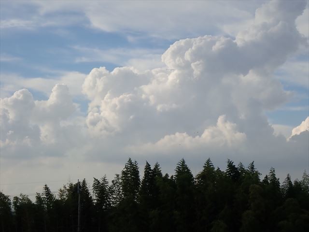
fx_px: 893
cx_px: 154
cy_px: 116
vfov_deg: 14.8
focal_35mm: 100
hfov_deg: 19.6
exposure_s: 1/320
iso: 100
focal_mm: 18
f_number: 6.3
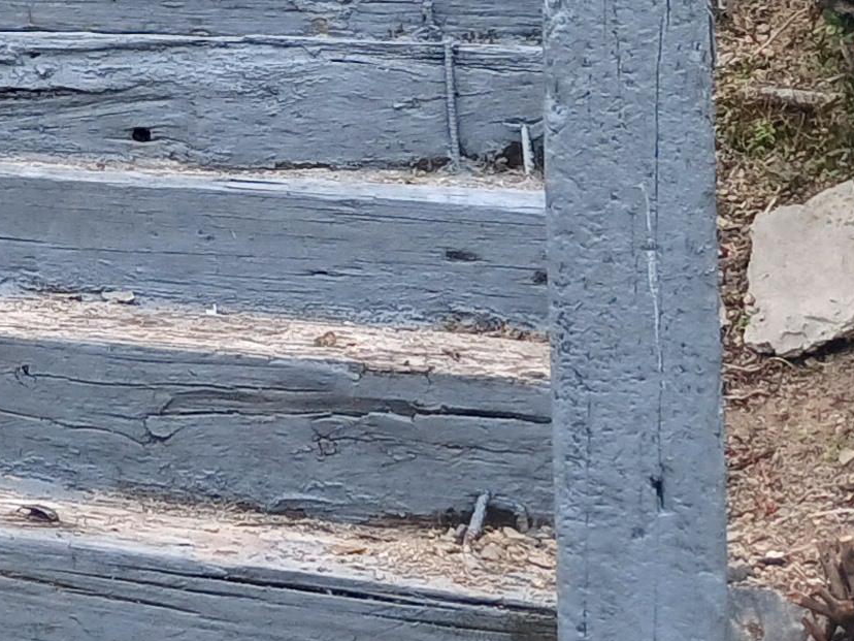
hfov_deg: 12.6
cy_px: -700
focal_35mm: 133
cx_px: -959
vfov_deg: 10.2
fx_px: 3281
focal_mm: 4
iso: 20
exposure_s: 1/269
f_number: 1.8
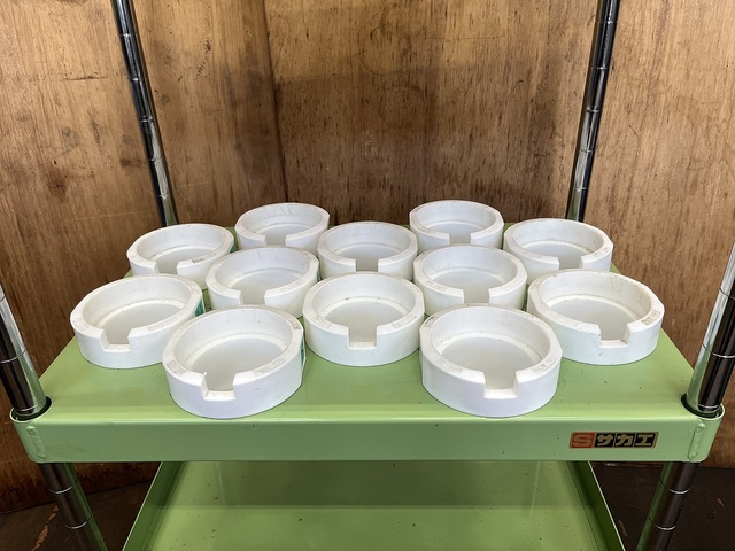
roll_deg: +2.3
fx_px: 552
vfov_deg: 53.1
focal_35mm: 26
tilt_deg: -29.7
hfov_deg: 67.3
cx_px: 368
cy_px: 276
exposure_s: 1/111
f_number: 1.6
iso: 125
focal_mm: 5.1
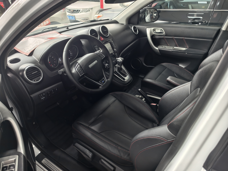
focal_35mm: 23
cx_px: 114
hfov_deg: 73.9
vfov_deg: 58.9
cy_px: 86
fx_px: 151
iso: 260
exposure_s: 1/100
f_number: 1.57
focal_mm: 5.6
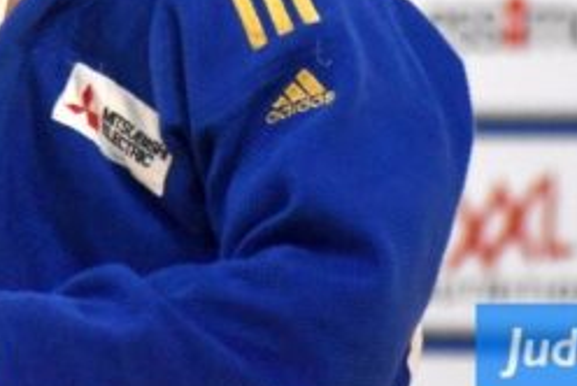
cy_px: -142
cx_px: 19
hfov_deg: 1.5
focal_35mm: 1392
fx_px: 22337
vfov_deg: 1.0
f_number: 7.1
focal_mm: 300
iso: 6400
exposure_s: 1/640
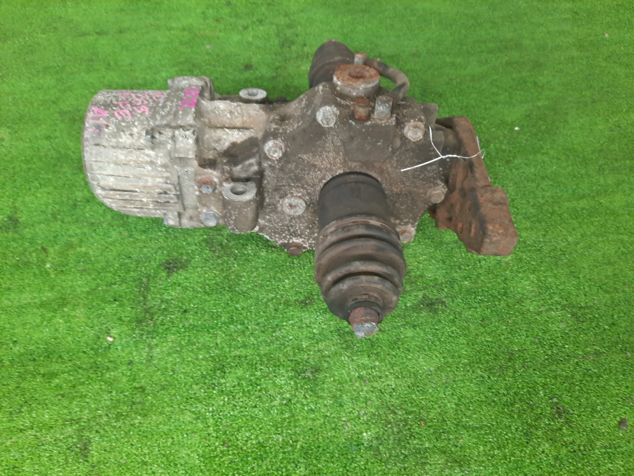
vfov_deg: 54.9
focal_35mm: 25
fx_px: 458
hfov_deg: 69.4
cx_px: 317
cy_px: 238
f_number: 2
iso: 166
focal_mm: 4.6
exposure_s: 1/50
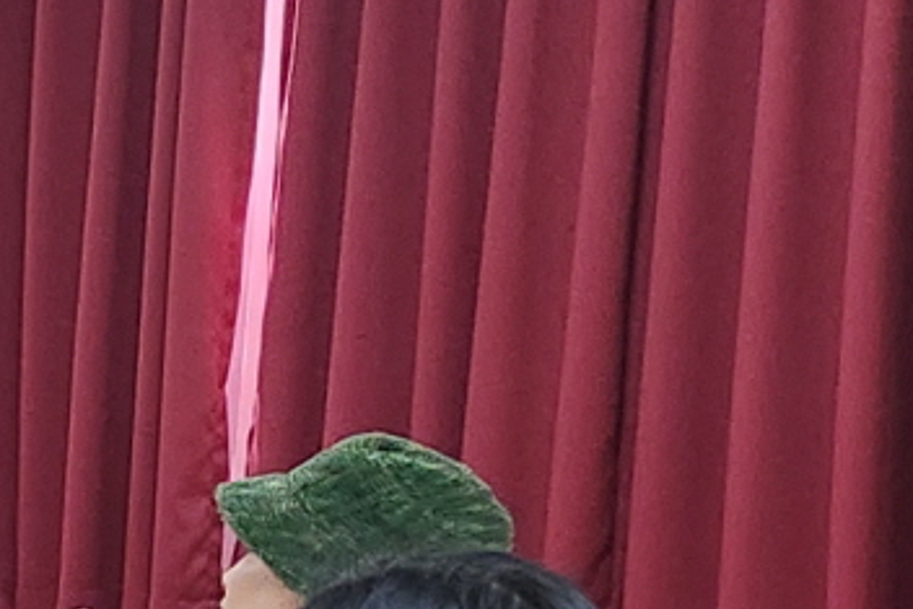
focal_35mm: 163
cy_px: 638
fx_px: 4135
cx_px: -1969
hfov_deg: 9.4
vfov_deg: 8.4
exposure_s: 1/120
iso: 250
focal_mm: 5.4
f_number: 1.8
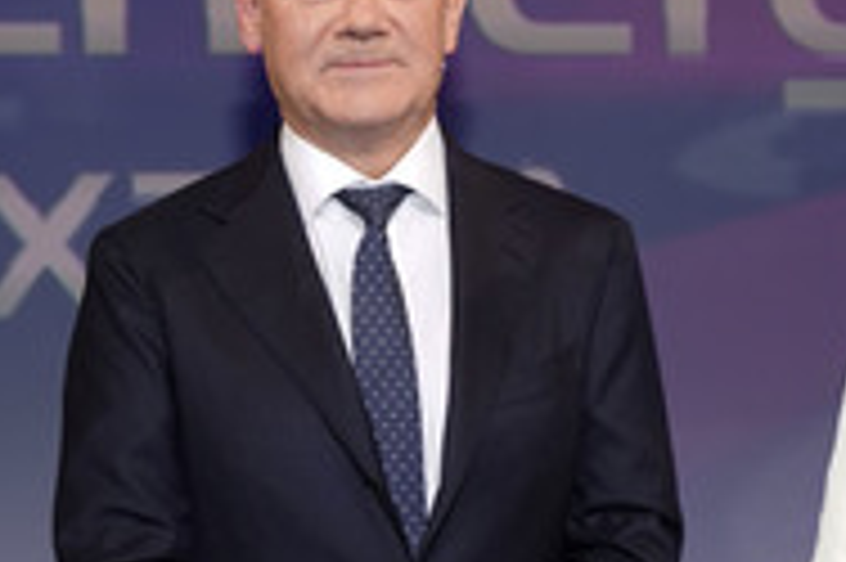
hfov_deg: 19.5
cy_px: 468
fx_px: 2418
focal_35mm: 103
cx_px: 758
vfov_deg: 13.2
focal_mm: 43
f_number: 5
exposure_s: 1/125
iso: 2000
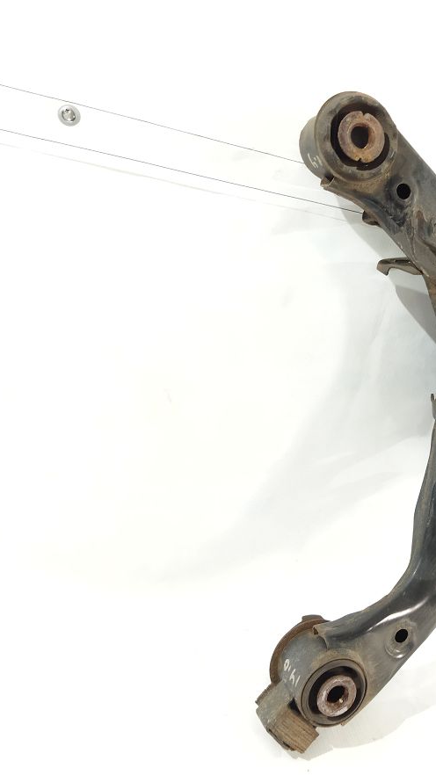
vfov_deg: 50.5
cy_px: 389
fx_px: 822
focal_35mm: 40
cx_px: 460
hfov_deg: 27.6
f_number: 1.79
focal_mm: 4.71
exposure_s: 1/33
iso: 372
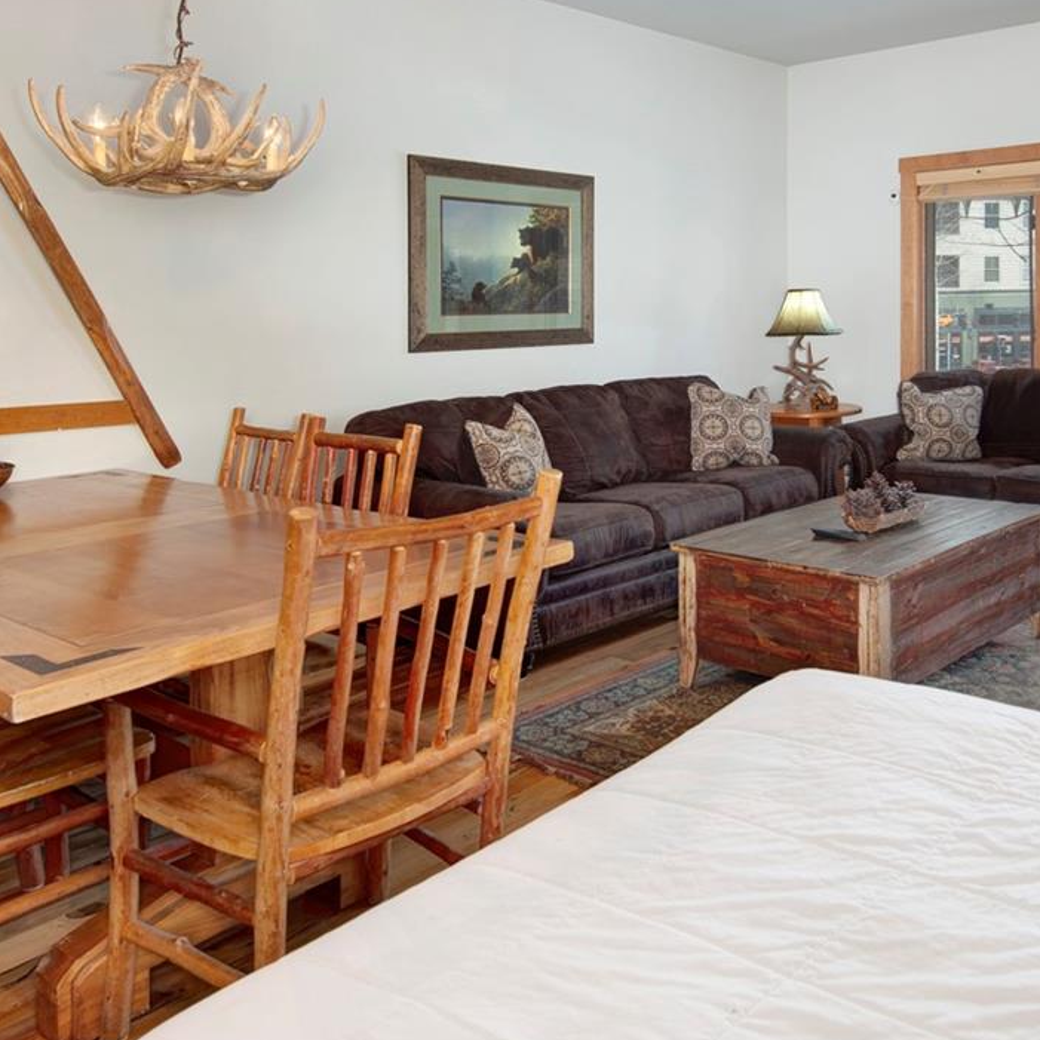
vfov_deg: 52.2
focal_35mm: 31
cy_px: 415
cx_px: 687
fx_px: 1054
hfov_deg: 51.6
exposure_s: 1/200
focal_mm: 16
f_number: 8
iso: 250
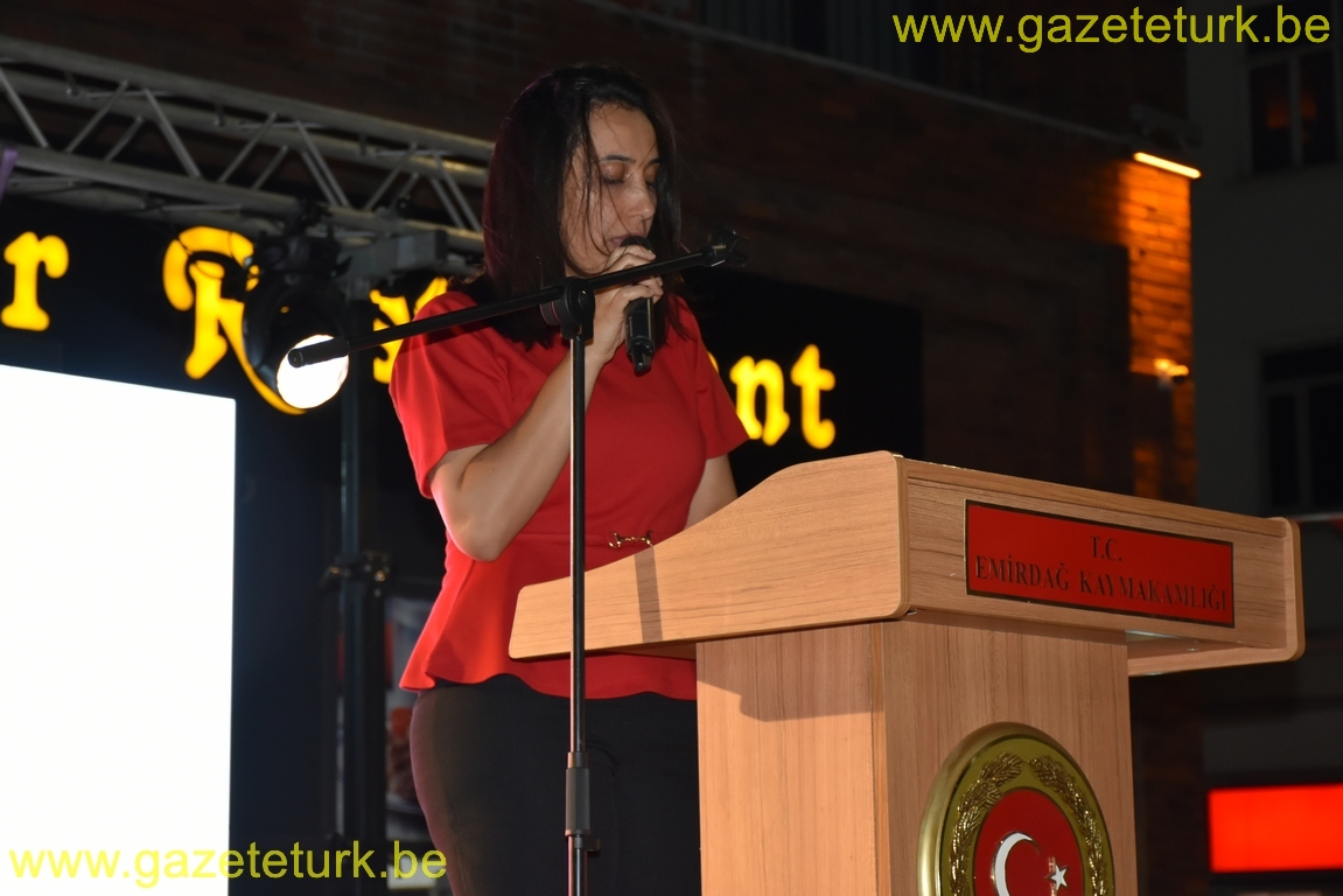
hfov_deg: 22.6
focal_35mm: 90
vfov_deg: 15.2
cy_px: 448
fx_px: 3358
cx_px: 672
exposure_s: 1/80
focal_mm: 60
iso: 800
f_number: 5
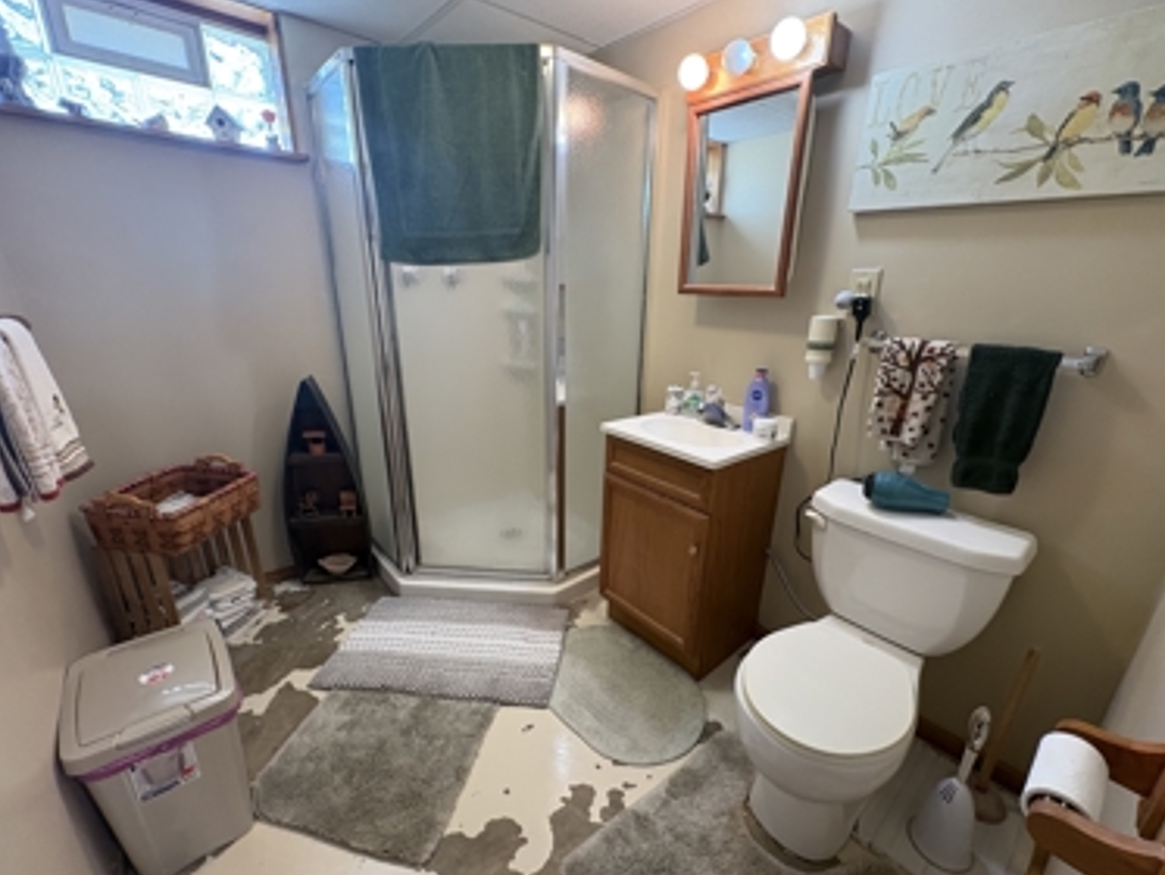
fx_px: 505
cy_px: 459
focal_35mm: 15
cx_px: 600
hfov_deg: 98.1
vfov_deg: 81.7
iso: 250
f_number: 2.2
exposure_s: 1/60
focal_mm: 2.22
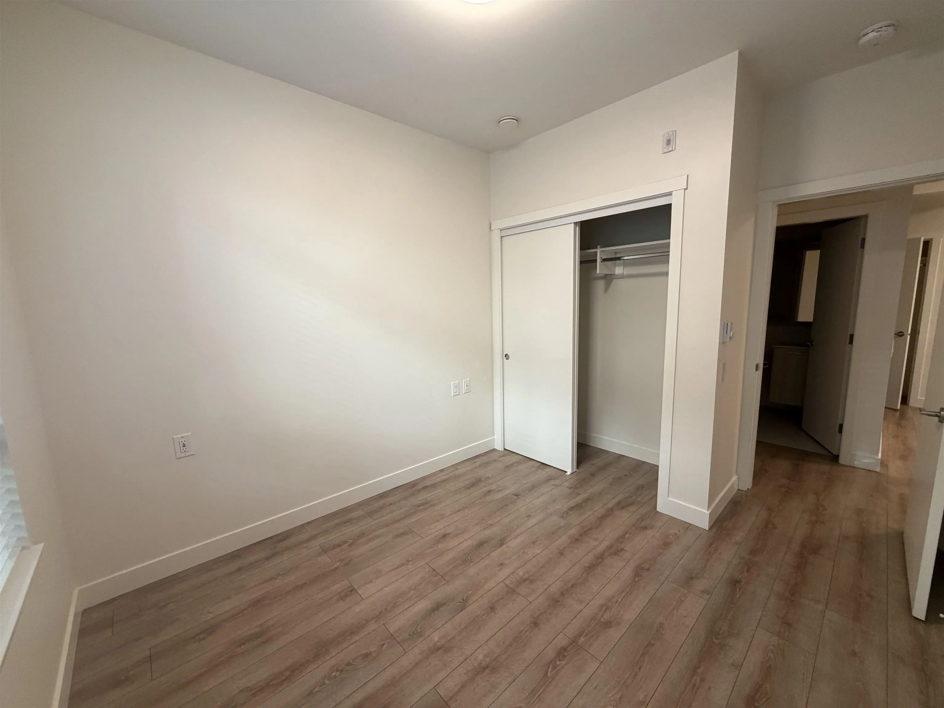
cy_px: 354
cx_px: 472
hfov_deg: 102.1
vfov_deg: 85.7
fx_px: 382
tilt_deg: -7.9
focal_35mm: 14
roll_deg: +1.5
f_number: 2.2
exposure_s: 1/60
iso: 250
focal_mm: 2.22
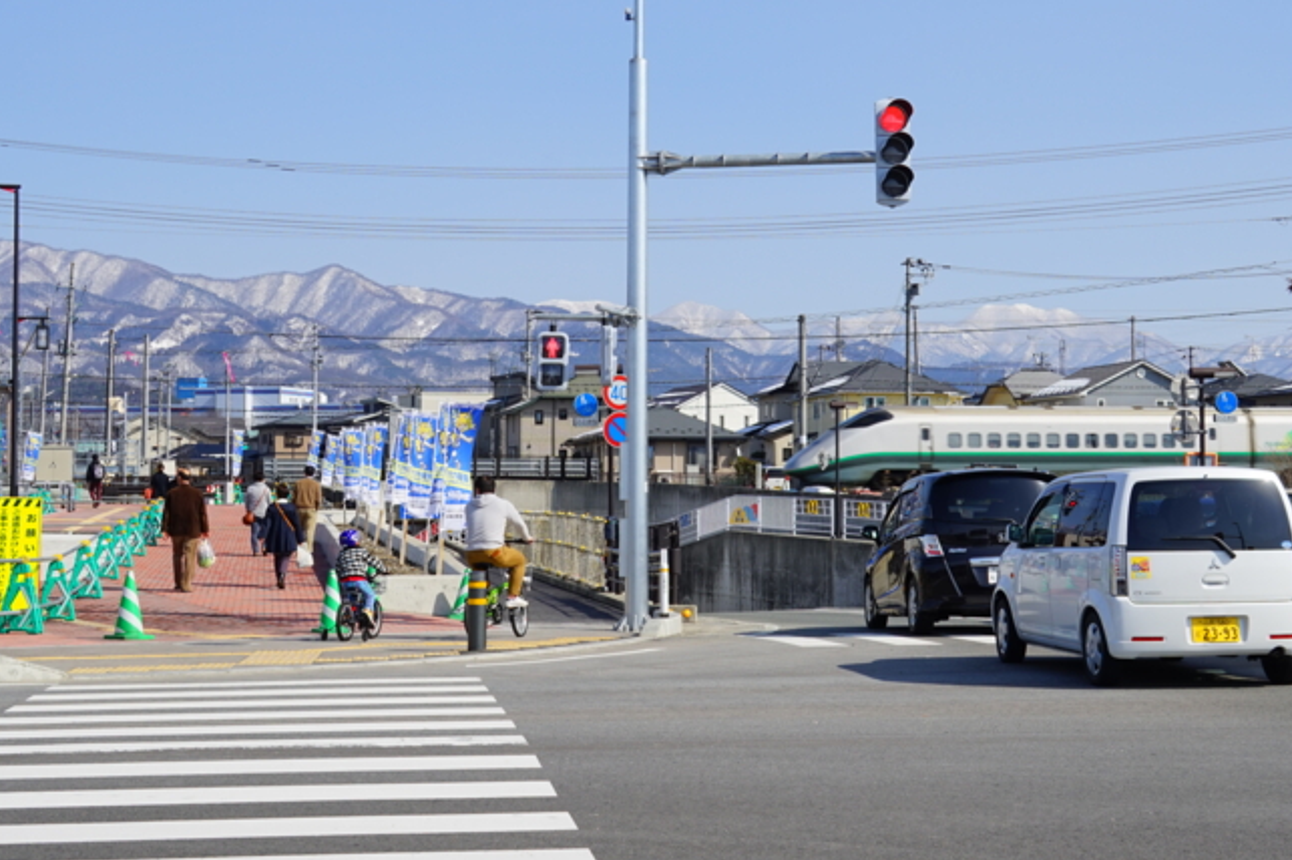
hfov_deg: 32.9
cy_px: 355
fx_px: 2188
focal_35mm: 61
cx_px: 705
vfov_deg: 22.2
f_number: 11
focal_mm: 33
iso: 100
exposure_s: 1/200
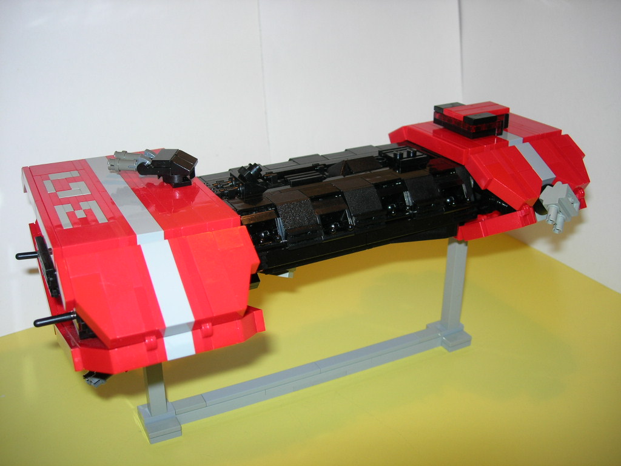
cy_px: 233
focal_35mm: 38
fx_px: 682
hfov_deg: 49.0
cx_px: 310
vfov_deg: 37.7
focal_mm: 7.8
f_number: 2.8
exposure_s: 1/60.1
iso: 64
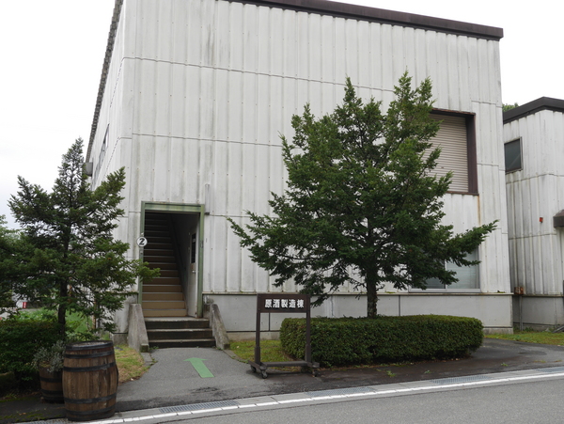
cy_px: 212
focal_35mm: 38
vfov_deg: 37.8
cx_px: 282
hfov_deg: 48.9
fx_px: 620
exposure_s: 1/200
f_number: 6.3
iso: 200
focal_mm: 19
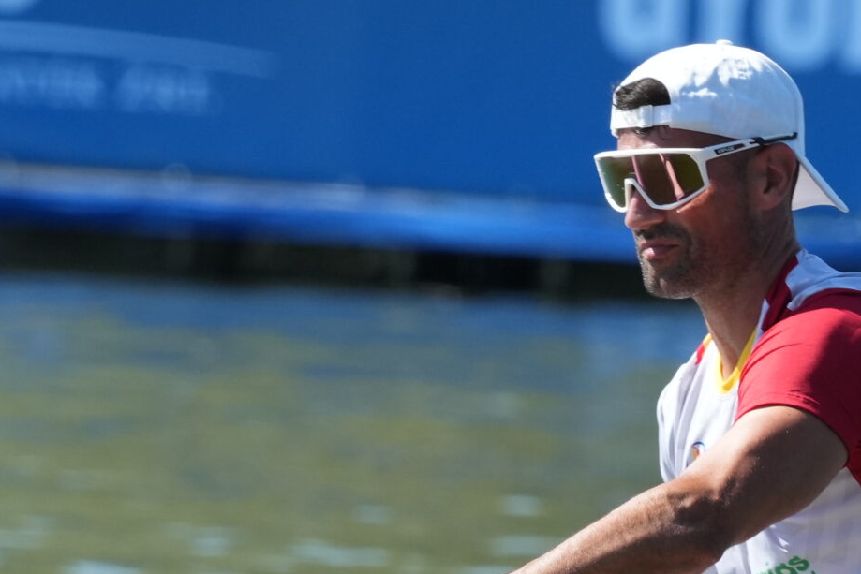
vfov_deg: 0.5
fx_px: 59941
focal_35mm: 2506
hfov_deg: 0.8
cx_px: 649
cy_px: 262
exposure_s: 1/500
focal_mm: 600
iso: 640
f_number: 11
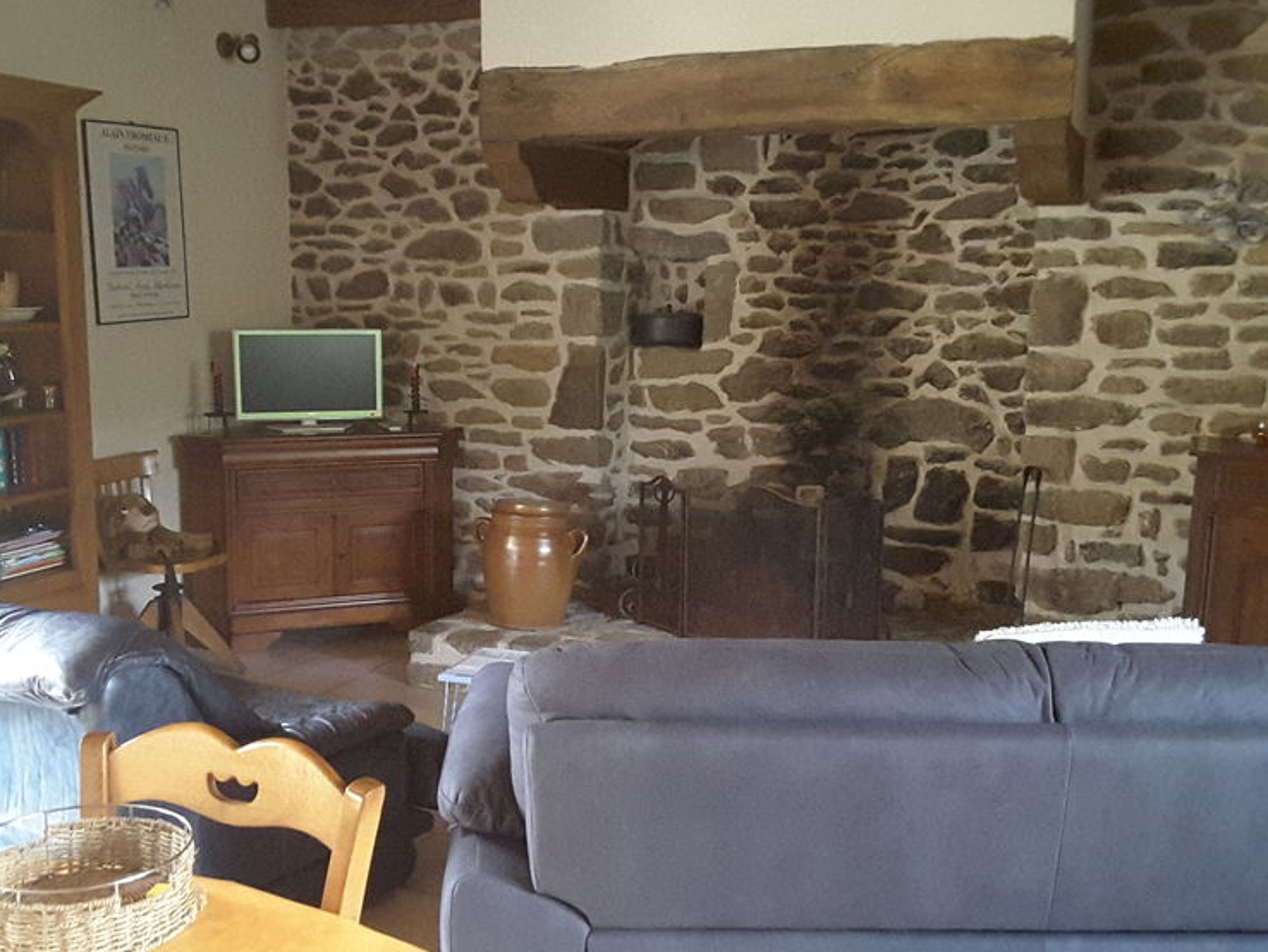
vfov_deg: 34.4
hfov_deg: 44.8
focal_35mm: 42
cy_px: 497
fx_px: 1539
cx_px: 603
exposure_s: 1/17
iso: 500
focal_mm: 2.9
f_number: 1.9
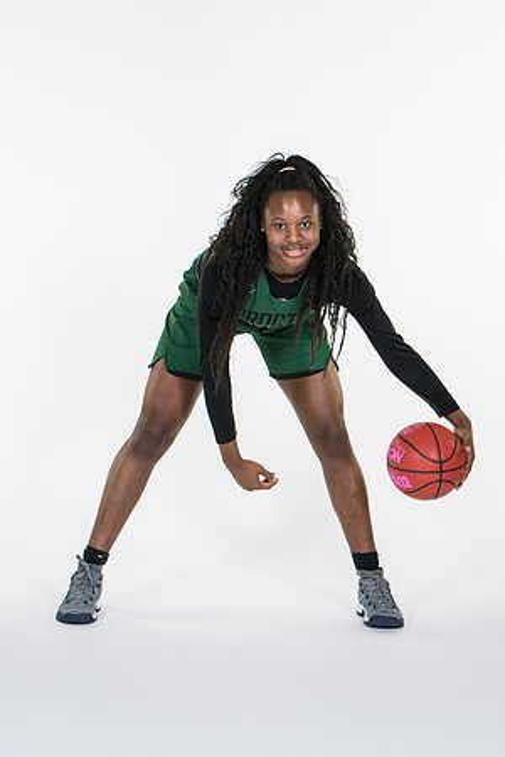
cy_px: 378
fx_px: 2525
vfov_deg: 17.1
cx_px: 252
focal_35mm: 120
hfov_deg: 11.4
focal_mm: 80
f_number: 5.6
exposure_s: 1/160
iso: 200
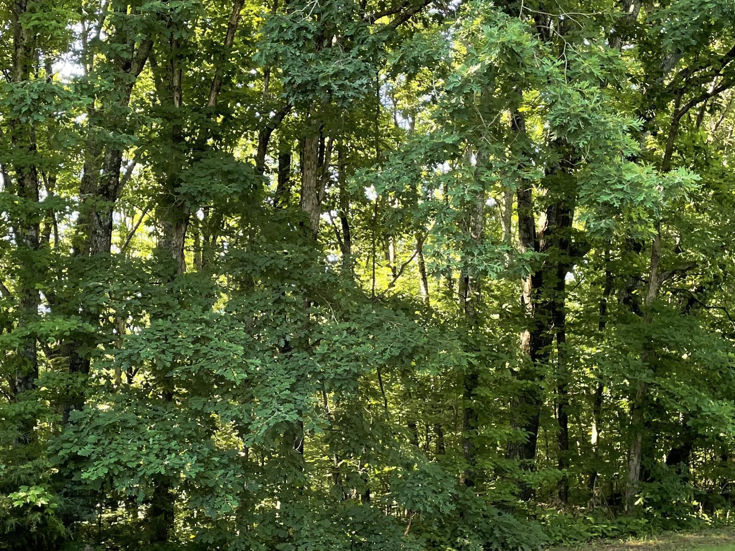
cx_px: 286
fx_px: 1040
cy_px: 369
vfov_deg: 29.5
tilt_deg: +4.0
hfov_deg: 38.7
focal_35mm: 49
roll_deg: -0.8
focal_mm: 4.2
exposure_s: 1/121
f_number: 1.6
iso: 80
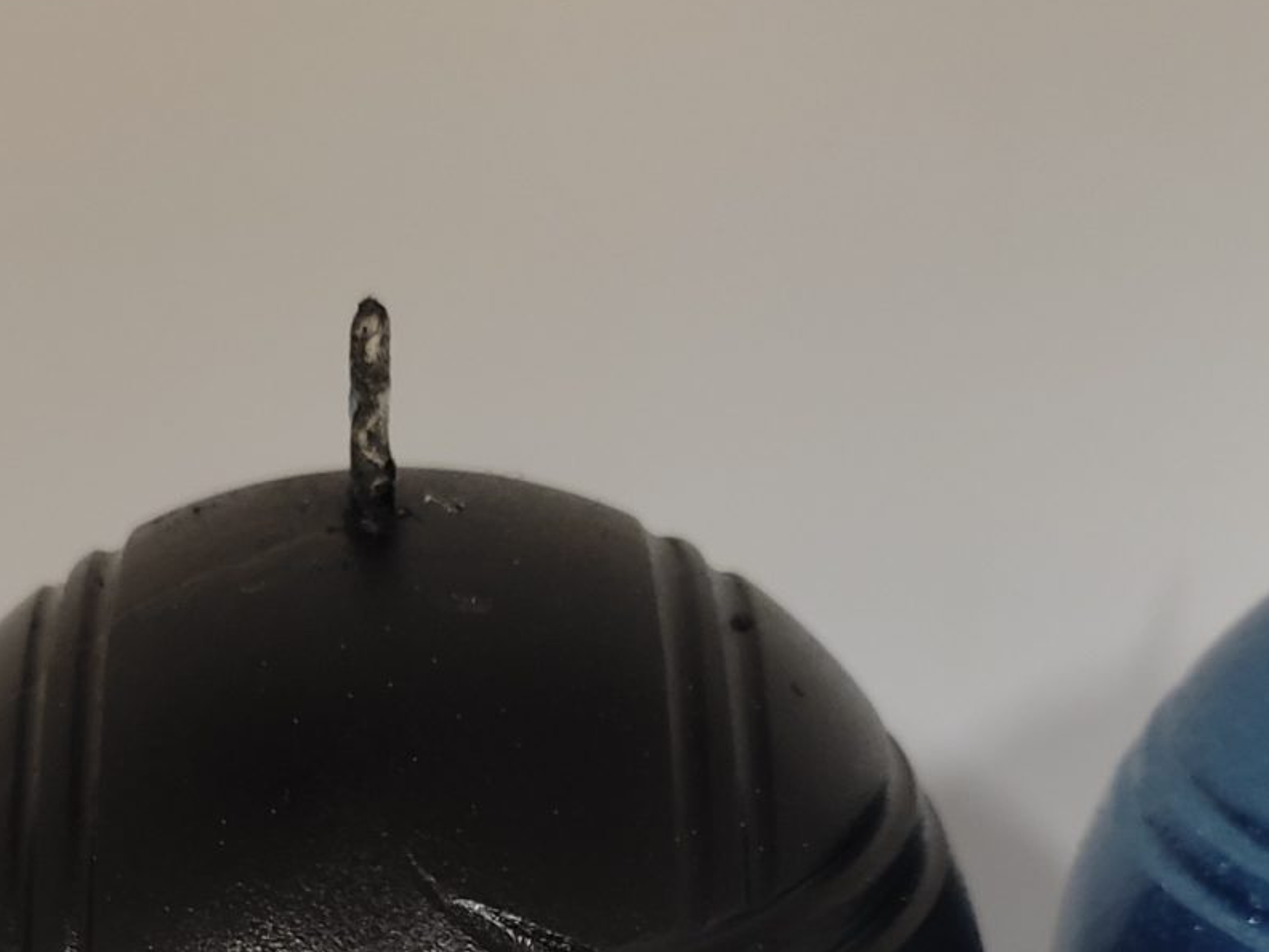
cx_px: 328
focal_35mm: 84
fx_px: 3079
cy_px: 1109
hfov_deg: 23.1
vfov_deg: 16.9
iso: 872
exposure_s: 1/33
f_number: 1.79
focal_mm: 4.74
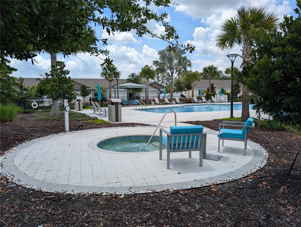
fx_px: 209
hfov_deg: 71.5
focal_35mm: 24
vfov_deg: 56.9
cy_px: 114
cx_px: 150
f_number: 1.68
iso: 22
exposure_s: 1/1404
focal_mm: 6.9
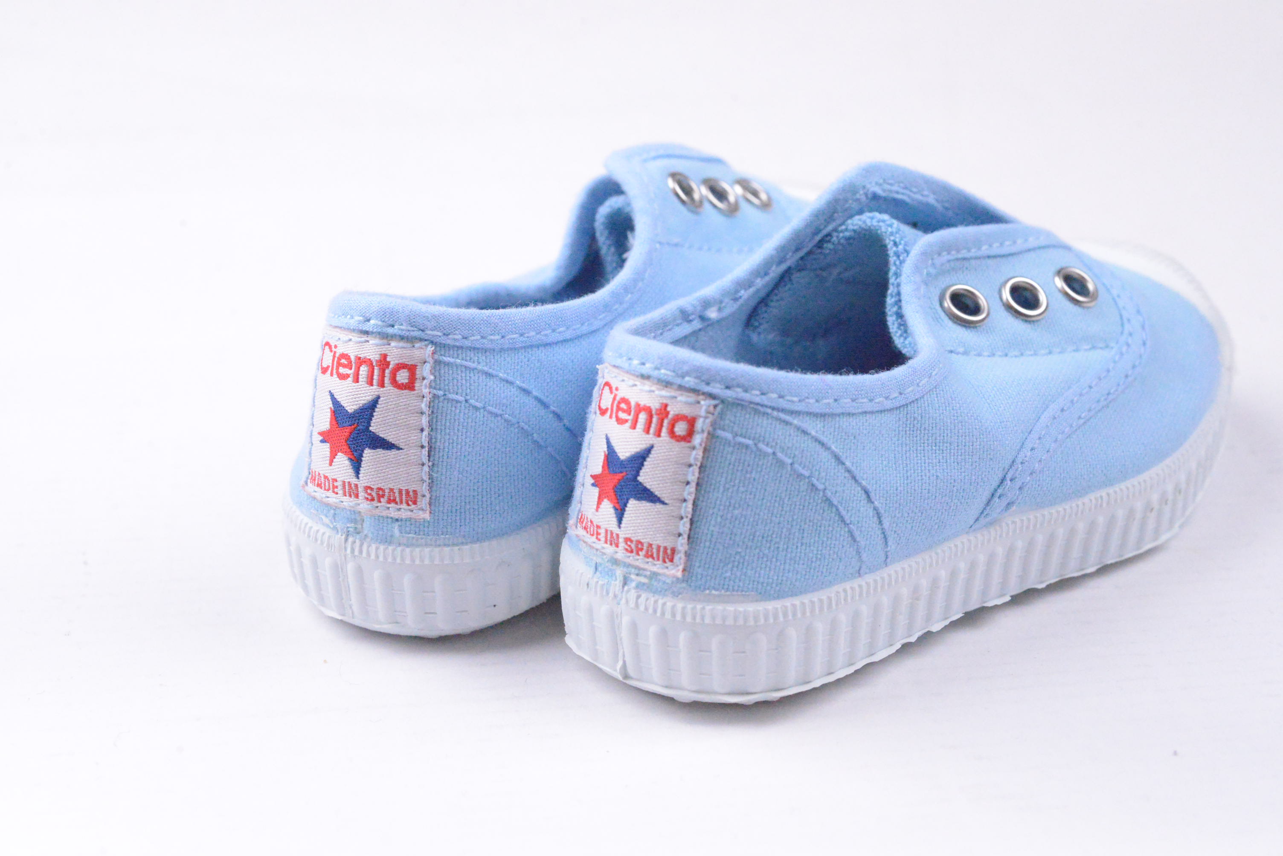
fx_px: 2139
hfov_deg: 33.4
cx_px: 642
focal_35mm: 60
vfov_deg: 22.6
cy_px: 428
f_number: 11
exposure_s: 1/4000
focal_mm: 60
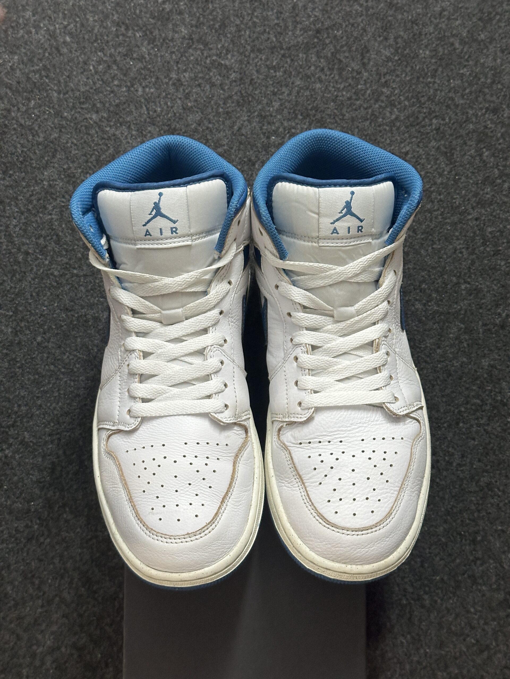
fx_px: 943
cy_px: 340
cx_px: 255
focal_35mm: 48
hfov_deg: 30.3
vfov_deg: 39.7
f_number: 1.78
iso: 250
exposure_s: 1/60
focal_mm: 6.86
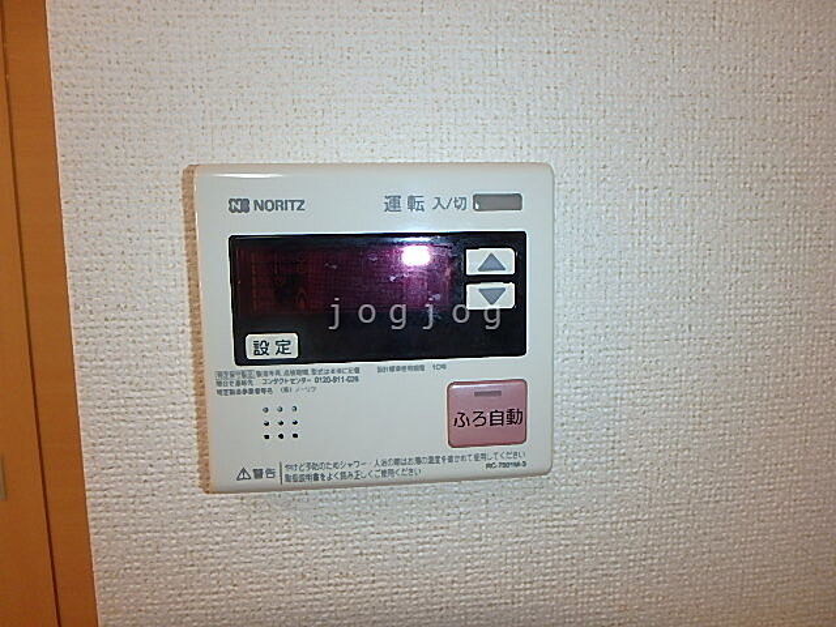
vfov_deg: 63.4
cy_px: 314
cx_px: 418
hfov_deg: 79.0
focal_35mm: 21
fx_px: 507
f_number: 3.5
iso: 125
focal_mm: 3.7
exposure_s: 1/30
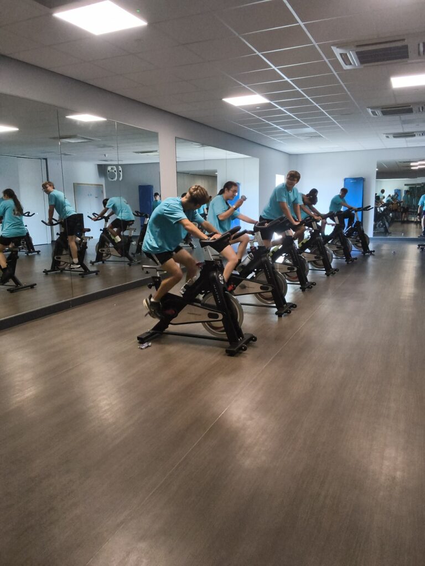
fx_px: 442
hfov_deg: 51.4
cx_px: 212
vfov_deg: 65.3
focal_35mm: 27
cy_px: 283
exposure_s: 1/100
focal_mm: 2.87
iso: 250
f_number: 2
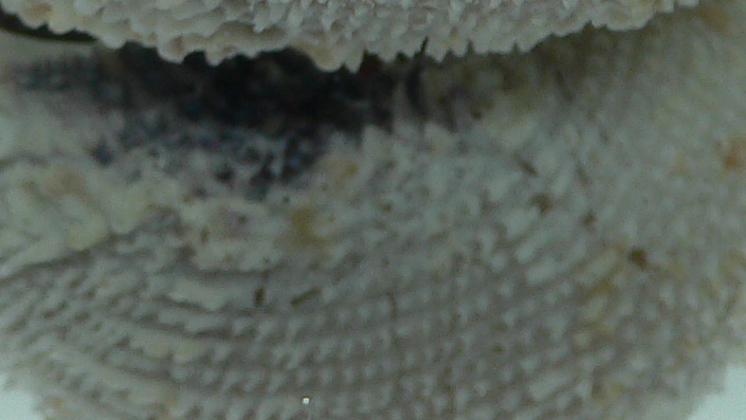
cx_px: 380
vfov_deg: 10.7
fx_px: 2157
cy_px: -211
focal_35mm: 109
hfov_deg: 19.6
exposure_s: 1/60
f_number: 2.8
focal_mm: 4.6
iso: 80
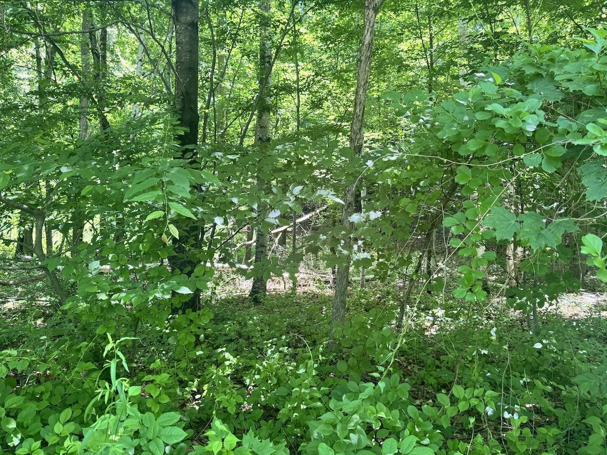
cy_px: 225
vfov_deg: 54.9
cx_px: 314
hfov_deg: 69.4
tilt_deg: -2.0
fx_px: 438
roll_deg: -2.1
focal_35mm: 25
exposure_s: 1/121
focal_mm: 6.76
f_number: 1.78
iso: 200
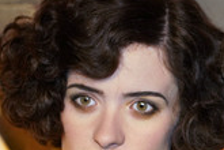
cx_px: 230
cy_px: 119
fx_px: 1854
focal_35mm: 298
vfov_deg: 4.6
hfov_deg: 6.9
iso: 2000
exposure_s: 1/100
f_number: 4.5
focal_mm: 109
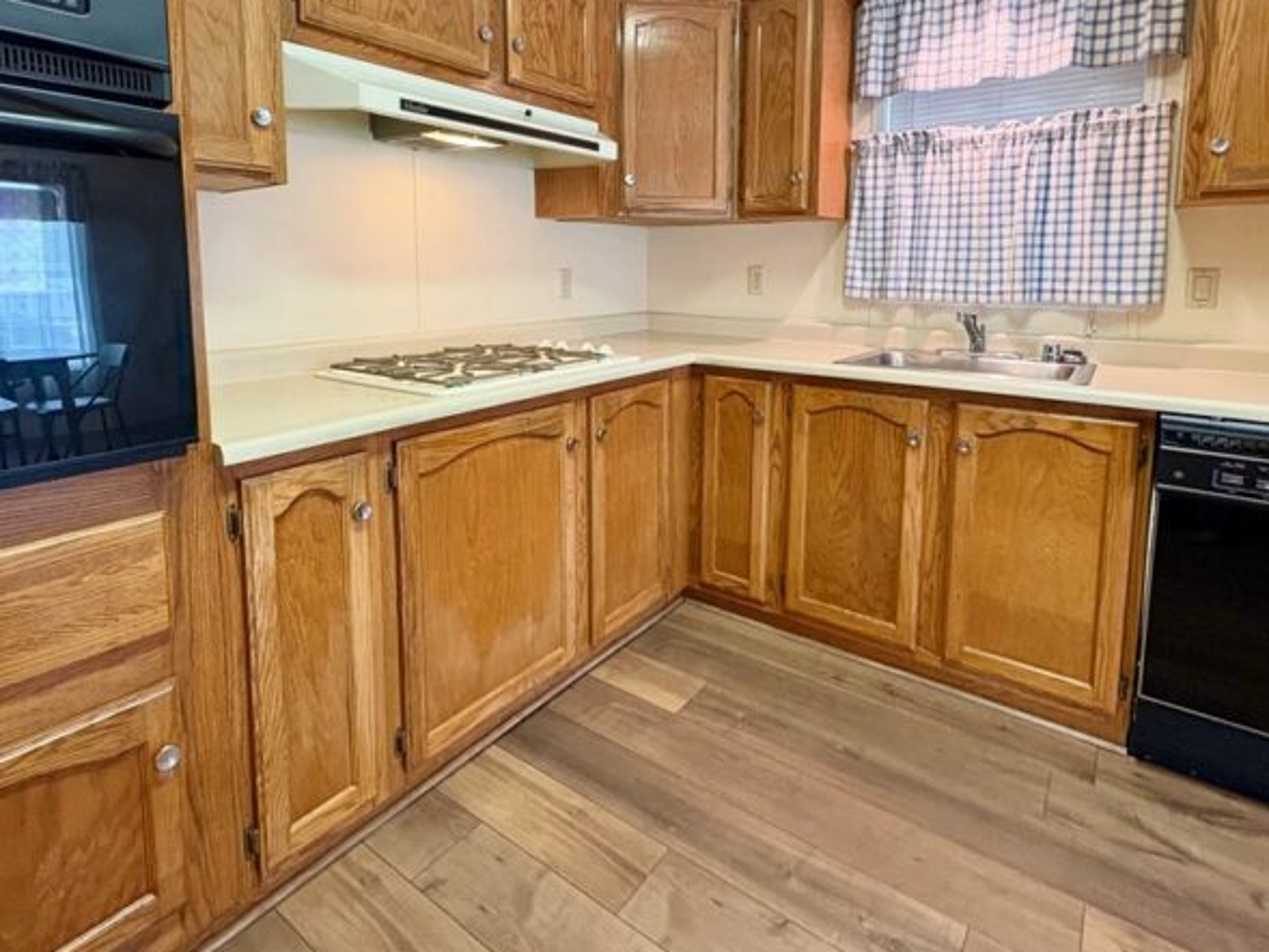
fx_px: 697
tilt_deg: -5.8
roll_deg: +0.7
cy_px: 338
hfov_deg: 84.6
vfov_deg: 67.3
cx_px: 620
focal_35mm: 19
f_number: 2.2
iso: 320
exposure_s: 1/60
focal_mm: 2.22
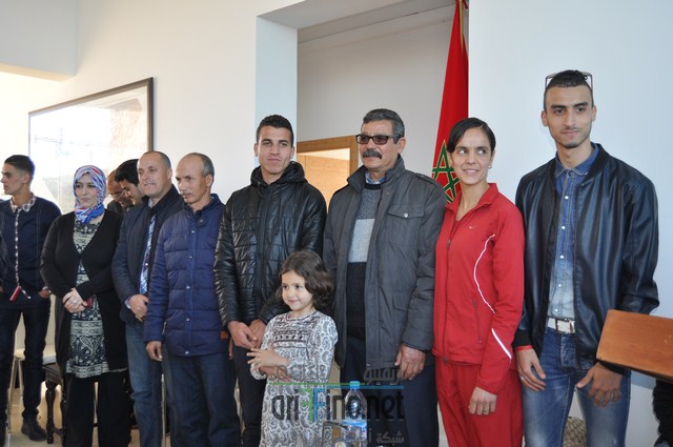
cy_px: 224
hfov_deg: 55.2
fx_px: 644
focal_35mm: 34
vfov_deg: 38.3
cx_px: 336
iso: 360
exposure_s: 1/200
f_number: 3.8
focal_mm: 23
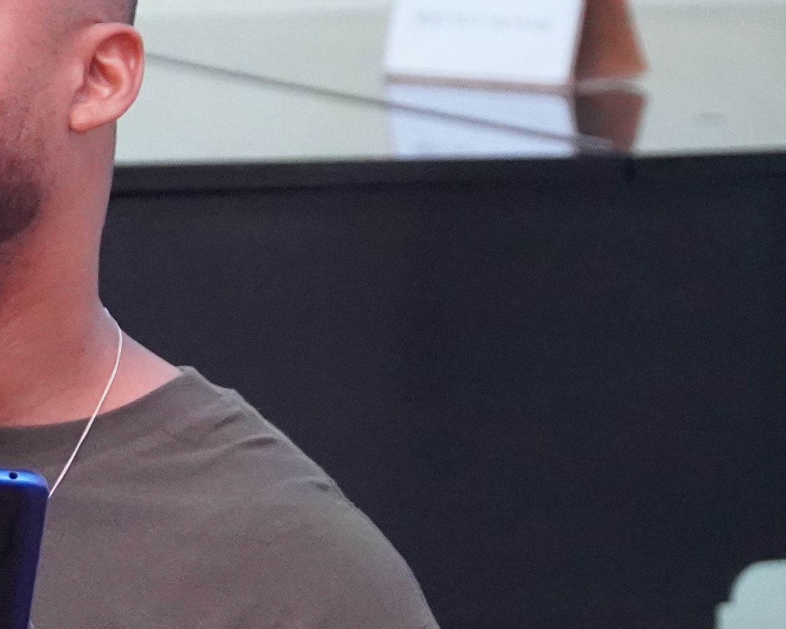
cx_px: -193
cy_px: 575
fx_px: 6466
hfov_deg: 6.9
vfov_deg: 5.6
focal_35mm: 278
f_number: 4
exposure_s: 1/100
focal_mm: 63
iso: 8000
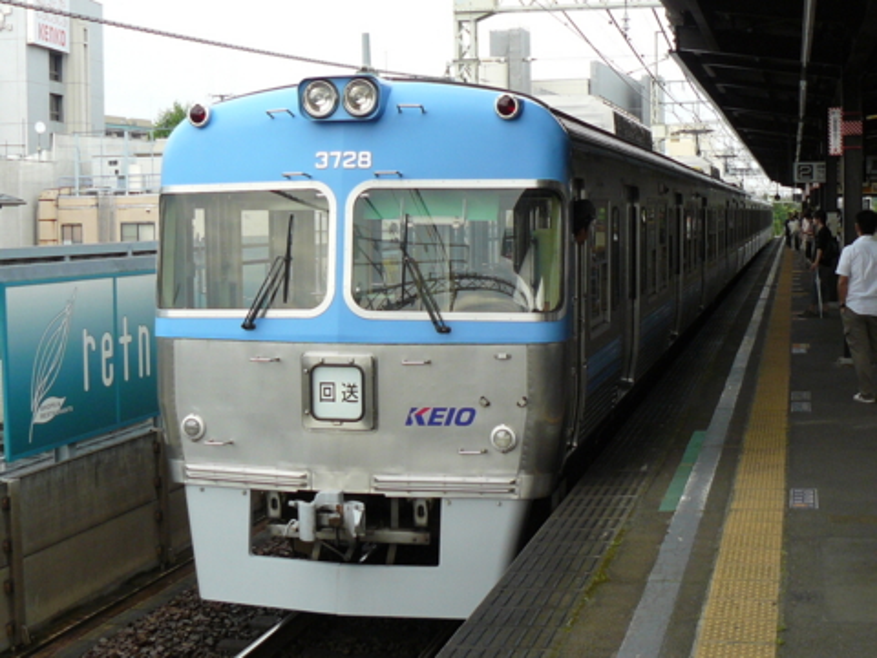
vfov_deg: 27.0
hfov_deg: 35.5
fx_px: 1368
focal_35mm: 54
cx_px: 438
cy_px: 329
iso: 125
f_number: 2.8
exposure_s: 1/500
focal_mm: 6
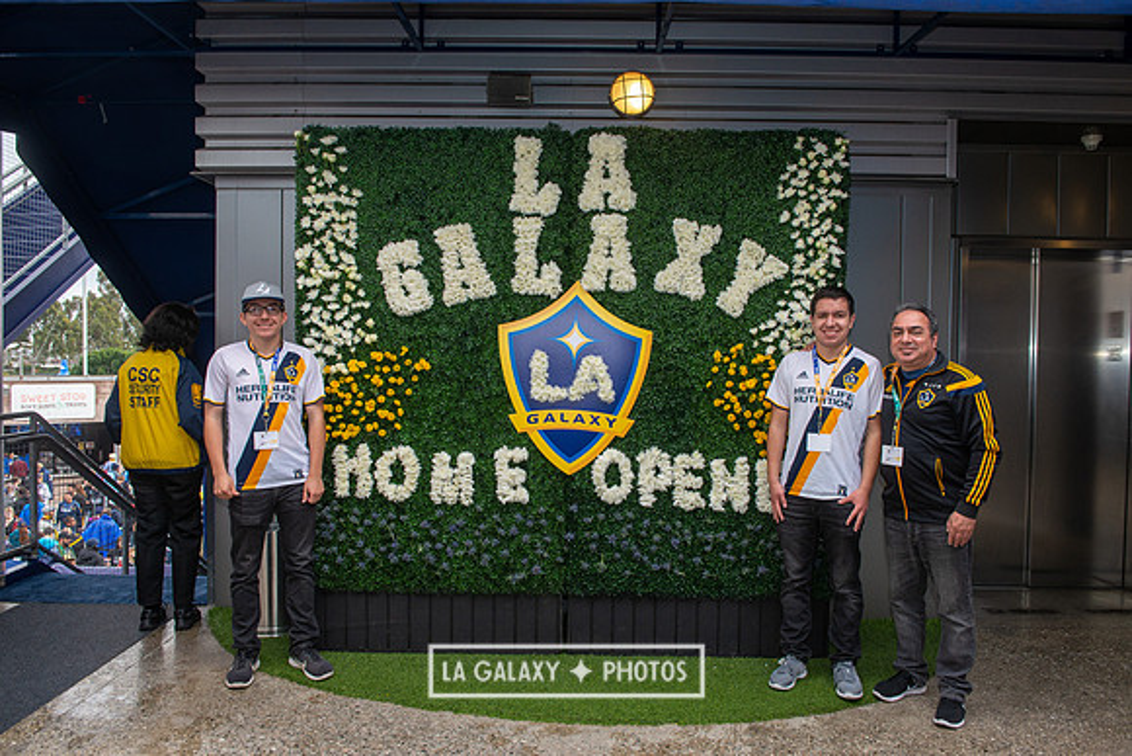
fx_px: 849
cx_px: 566
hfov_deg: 67.4
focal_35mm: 27
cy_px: 378
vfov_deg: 48.0
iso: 500
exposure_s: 1/200
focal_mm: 27
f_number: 7.1
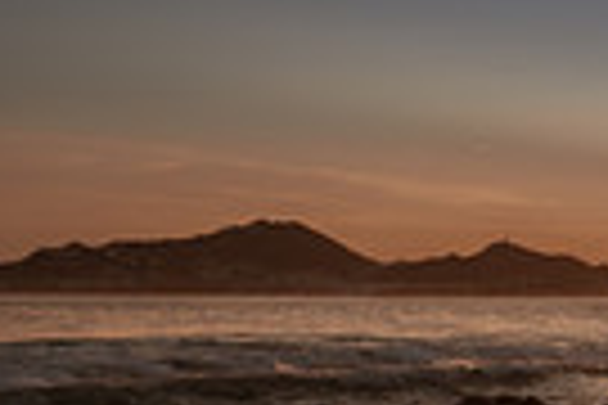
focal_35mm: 103
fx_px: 1739
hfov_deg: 15.9
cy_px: 241
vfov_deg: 13.3
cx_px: 1184
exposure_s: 1/400
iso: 100
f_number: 4
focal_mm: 24
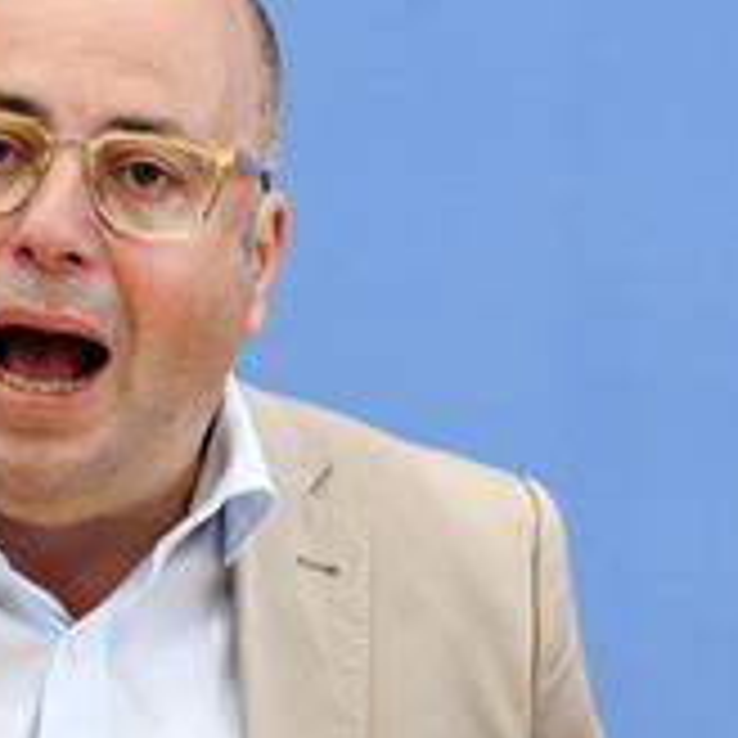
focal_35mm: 222
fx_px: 5355
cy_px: 490
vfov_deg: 7.9
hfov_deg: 7.9
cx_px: 88
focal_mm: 95
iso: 3200
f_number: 6.3
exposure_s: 1/500
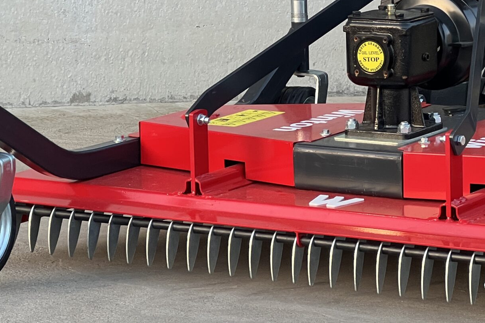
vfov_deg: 8.1
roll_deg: +0.8
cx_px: 383
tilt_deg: -2.5
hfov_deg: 12.1
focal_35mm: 169
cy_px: 23
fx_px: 2277
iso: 125
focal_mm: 9
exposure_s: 1/100
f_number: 2.8
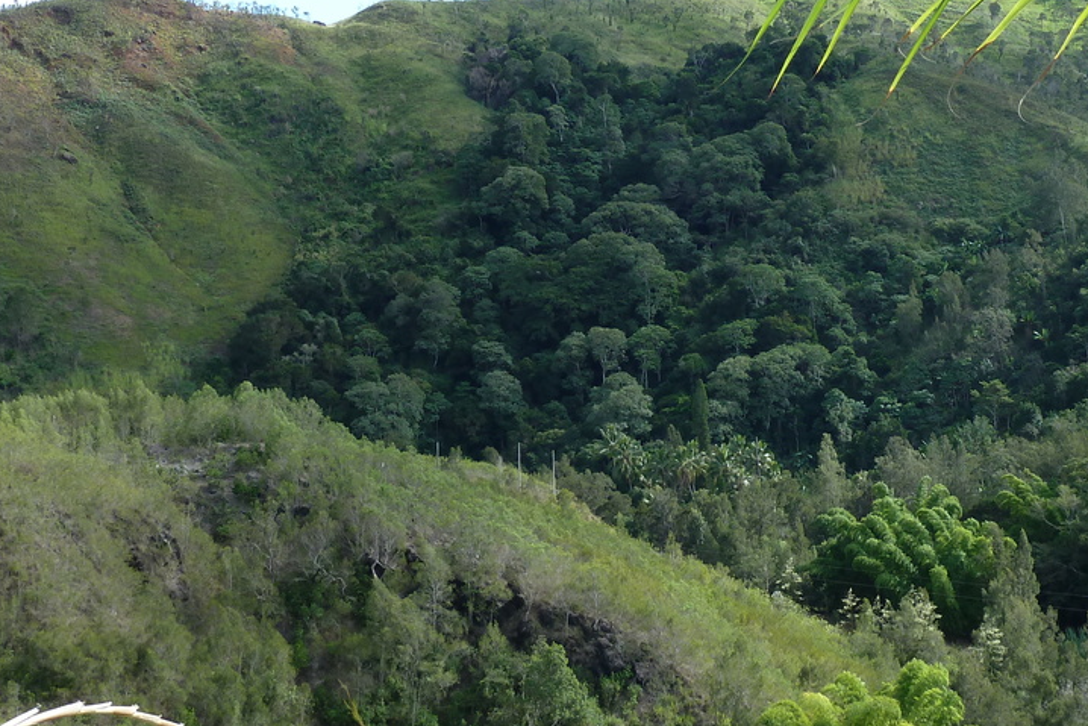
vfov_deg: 18.7
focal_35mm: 73
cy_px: 356
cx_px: 608
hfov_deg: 27.7
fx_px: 2207
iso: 80
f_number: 4
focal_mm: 6.9
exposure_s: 1/160
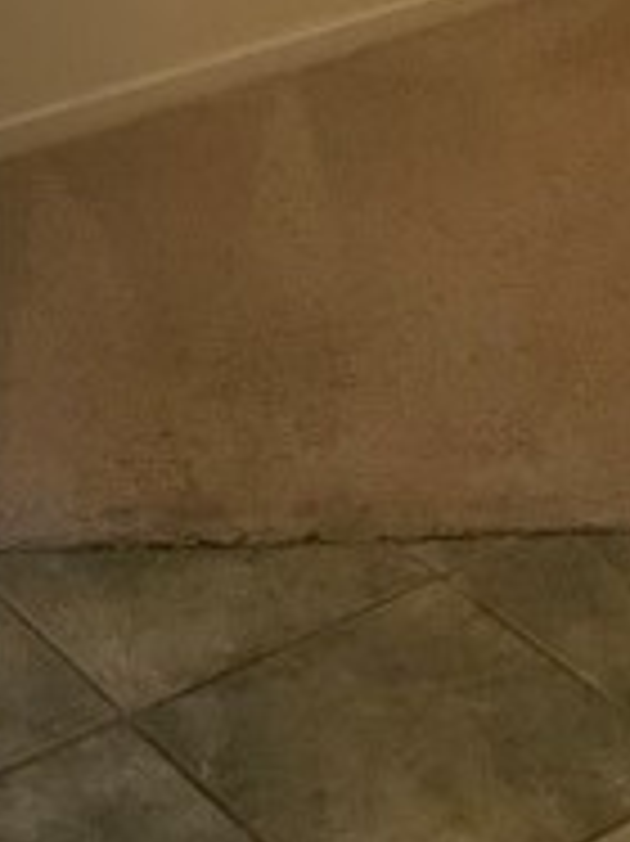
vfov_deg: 14.6
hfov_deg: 12.4
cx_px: 392
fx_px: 2891
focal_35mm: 119
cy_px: -662
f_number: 1.8
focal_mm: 3
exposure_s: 1/60
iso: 200
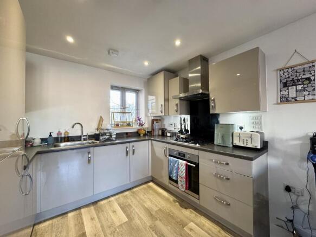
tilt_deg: +1.1
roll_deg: +0.8
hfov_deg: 102.1
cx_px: 158
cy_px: 118
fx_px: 128
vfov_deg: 85.7
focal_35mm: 14
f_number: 2.2
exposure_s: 1/50
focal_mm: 2.22
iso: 200
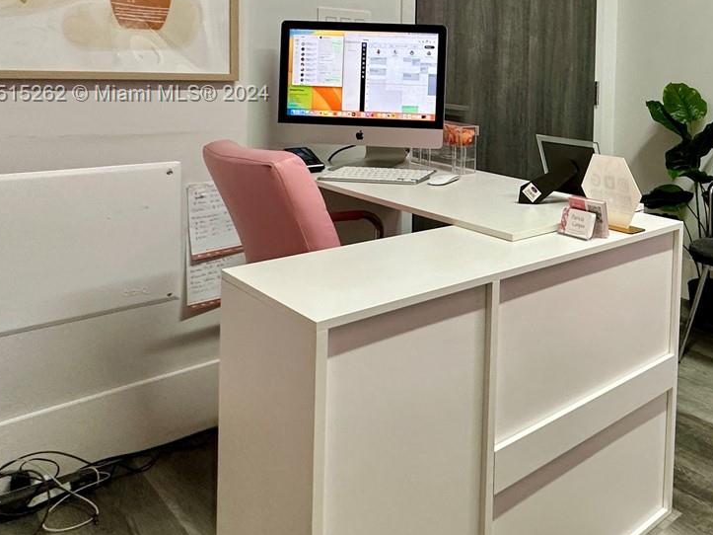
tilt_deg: -2.0
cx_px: 743
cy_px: 95
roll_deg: -2.1
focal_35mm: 31
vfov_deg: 43.0
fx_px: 638
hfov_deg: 46.7
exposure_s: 1/60
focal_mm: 2.22
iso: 160
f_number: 2.2
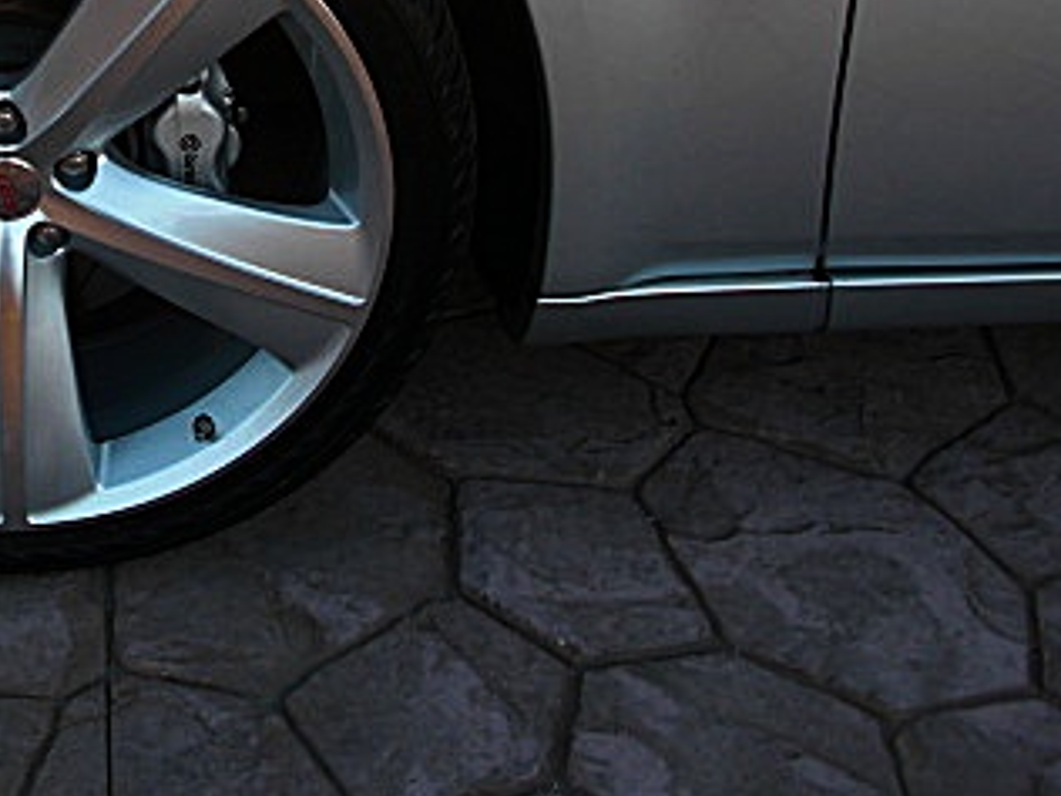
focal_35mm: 73
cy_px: 0
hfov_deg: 25.8
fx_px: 2237
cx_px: 104
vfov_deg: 19.6
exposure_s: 1/100
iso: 50
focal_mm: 6.3
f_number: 2.8
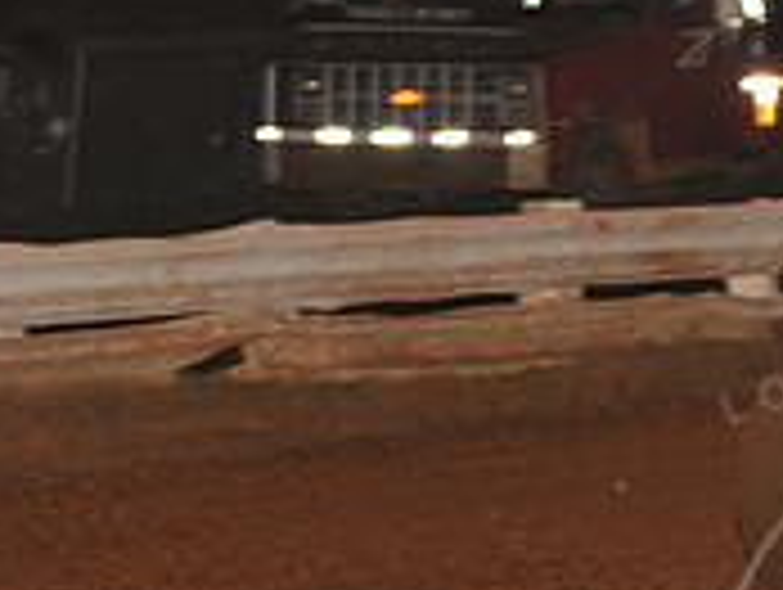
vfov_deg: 3.7
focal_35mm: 400
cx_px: 824
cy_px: 230
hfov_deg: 4.9
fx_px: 9060
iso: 800
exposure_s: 1/320
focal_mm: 125
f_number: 6.3
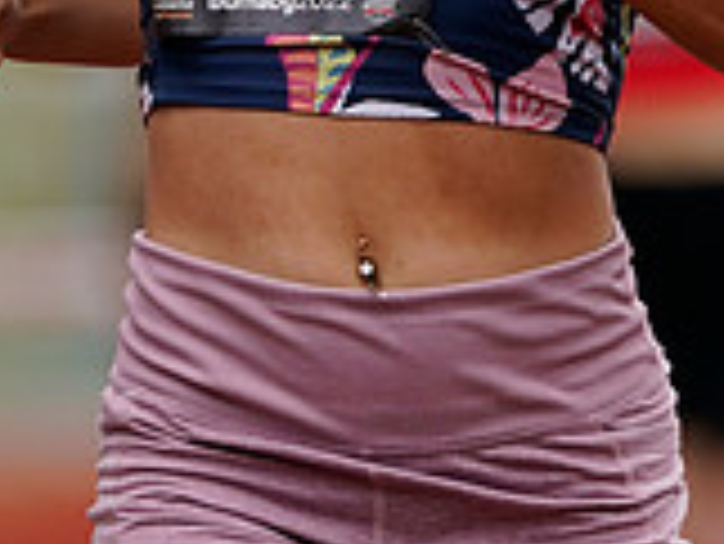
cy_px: -317
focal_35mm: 2081
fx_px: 43557
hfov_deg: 1.0
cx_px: 742
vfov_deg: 0.7
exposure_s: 1/640
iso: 500
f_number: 5
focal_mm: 600
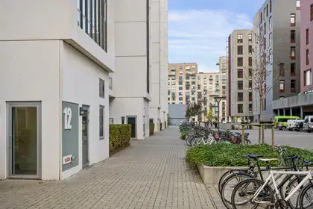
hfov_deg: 51.9
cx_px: 156
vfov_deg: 35.9
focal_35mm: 37
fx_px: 322
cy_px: 104
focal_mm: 37
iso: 800
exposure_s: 1/800
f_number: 7.1
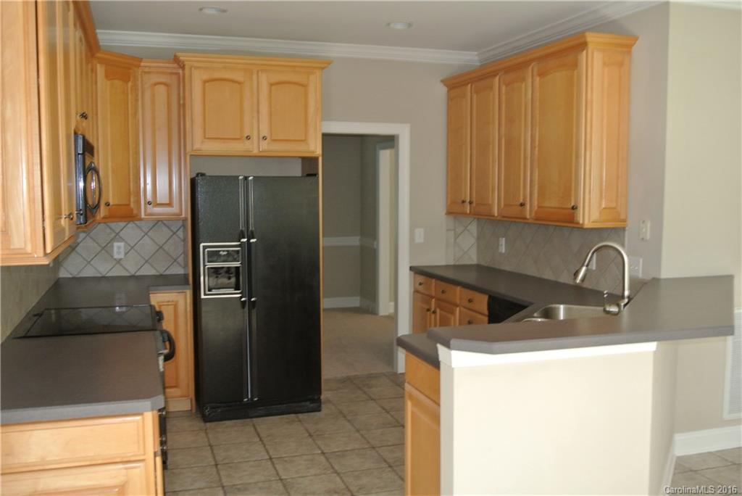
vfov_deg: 38.9
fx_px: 701
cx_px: 371
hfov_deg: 55.8
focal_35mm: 34
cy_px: 248
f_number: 3.8
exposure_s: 1/60
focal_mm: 12.7
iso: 400
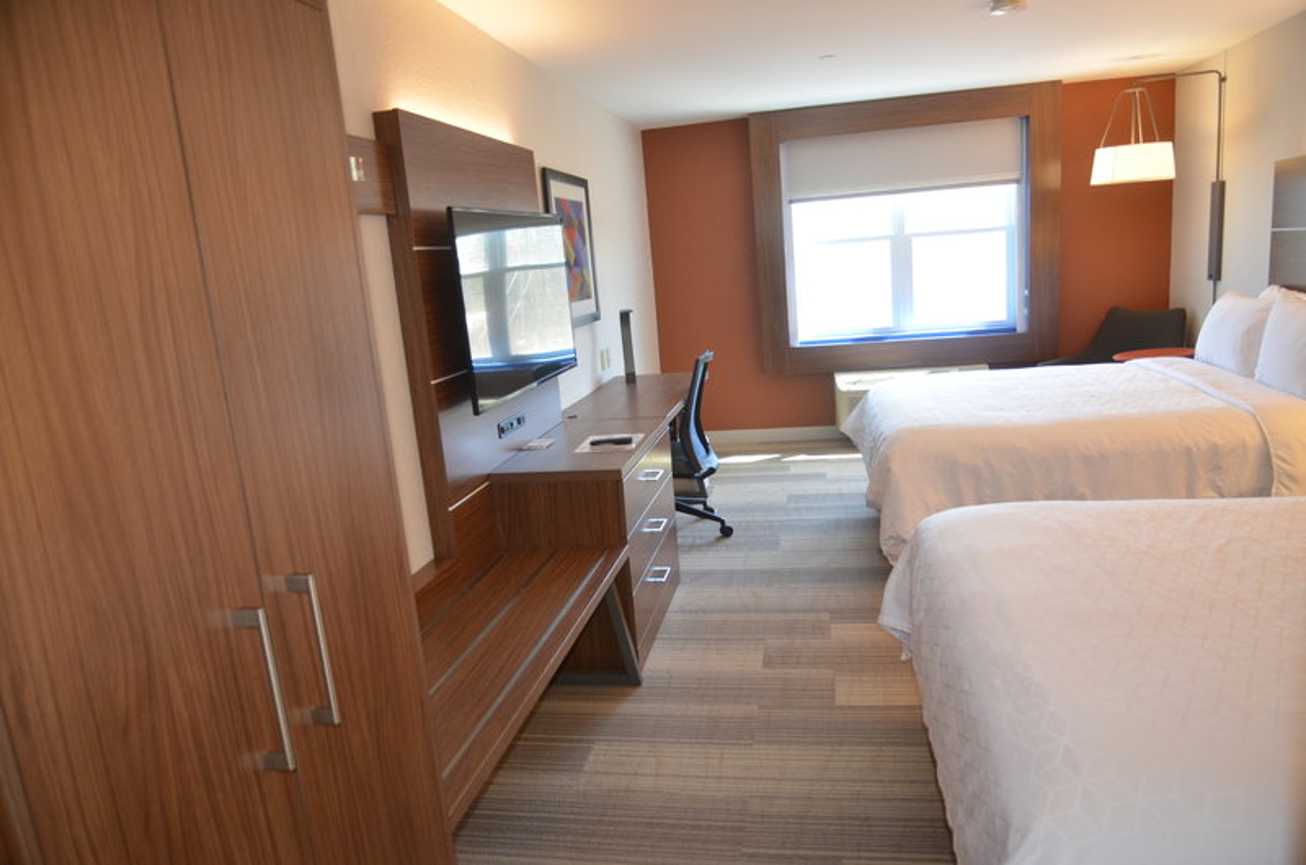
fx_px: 869
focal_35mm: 24
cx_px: 653
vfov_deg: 52.9
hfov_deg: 73.8
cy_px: 432
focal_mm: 16
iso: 560
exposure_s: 1/60
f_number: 3.5
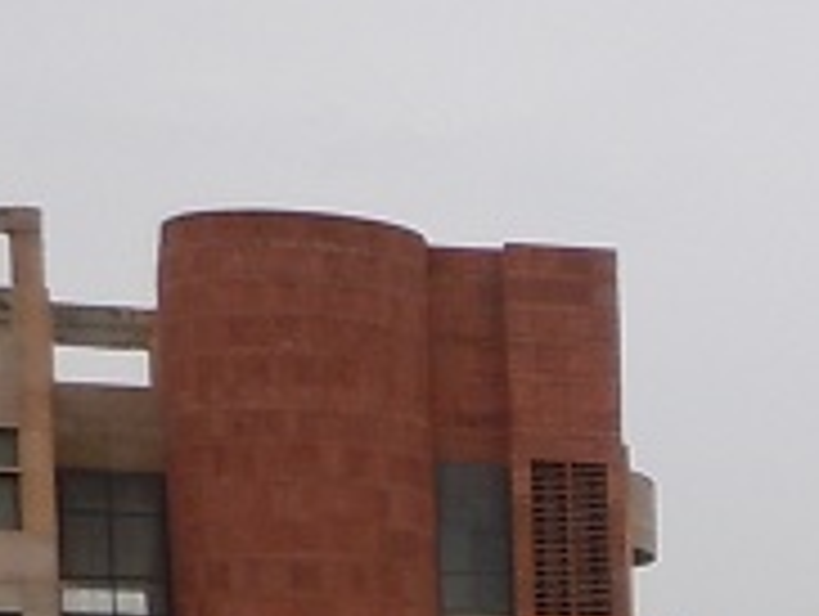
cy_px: 1421
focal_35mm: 166
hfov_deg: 10.6
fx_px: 3933
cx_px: 1796
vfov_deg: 8.3
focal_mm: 5
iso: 100
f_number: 3.7
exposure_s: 1/1000
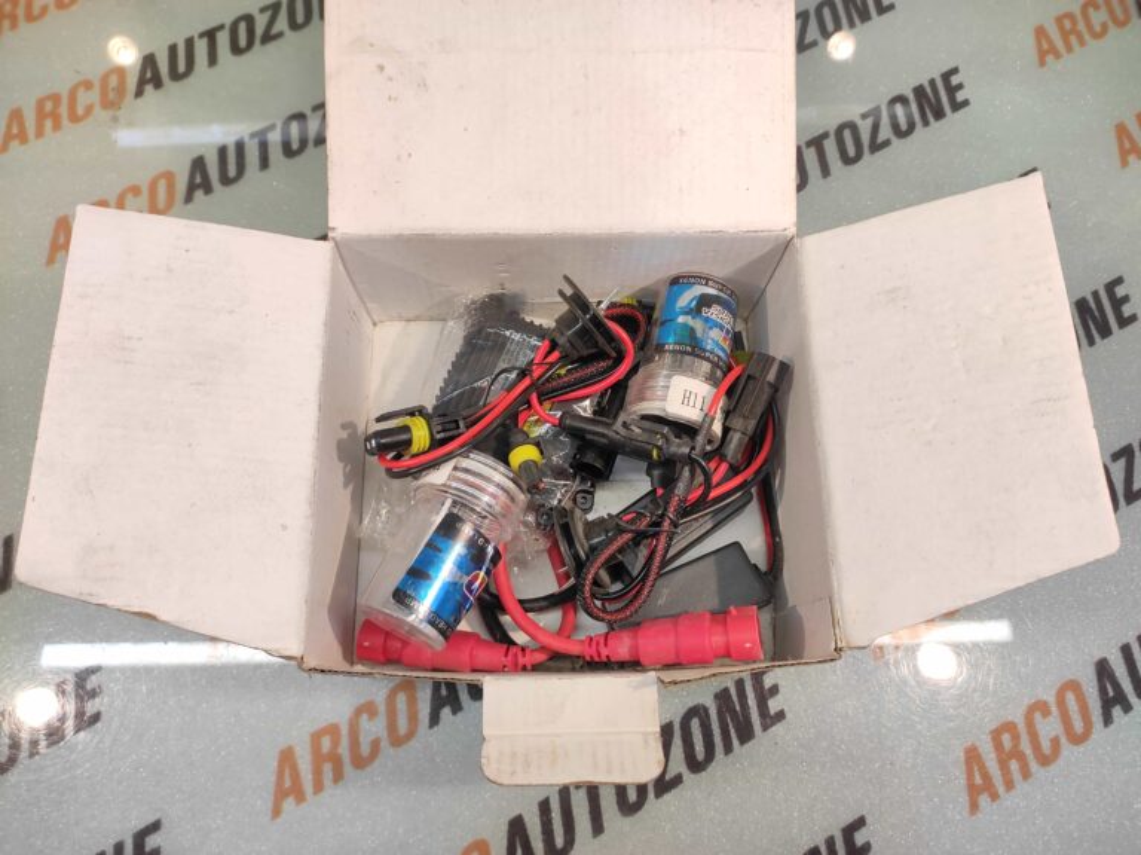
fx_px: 560
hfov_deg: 91.1
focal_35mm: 17
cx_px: 570
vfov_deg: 74.7
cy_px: 428
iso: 138
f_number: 1.79
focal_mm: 4.74
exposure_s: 1/33
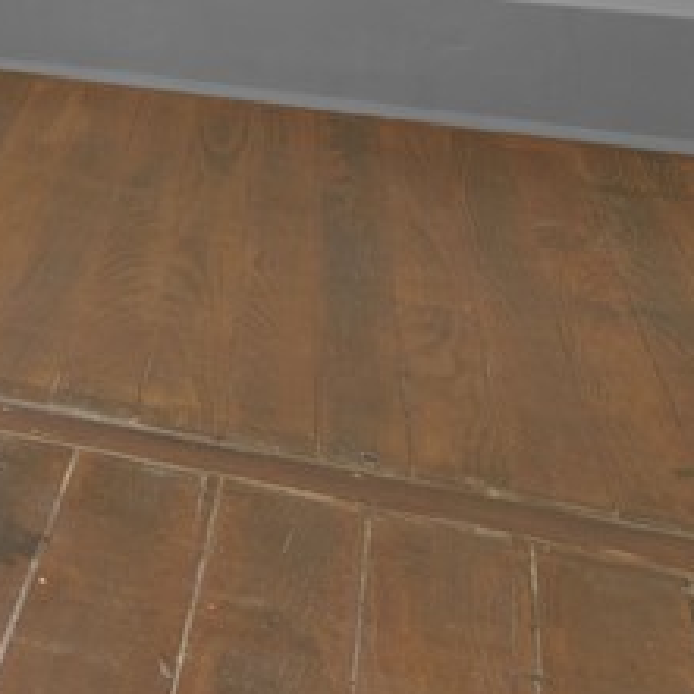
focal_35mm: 117
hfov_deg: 7.6
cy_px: -540
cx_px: -2289
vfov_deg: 13.4
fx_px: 2654
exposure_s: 1/6
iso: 200
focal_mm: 14
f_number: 8
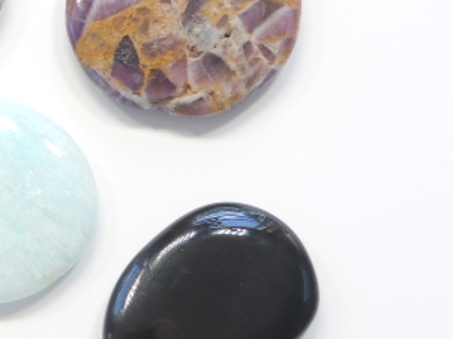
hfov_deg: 21.6
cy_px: 202
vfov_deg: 16.9
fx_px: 1138
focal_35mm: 87
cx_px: -18
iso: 200
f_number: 3.2
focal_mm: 7.3
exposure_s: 1/250
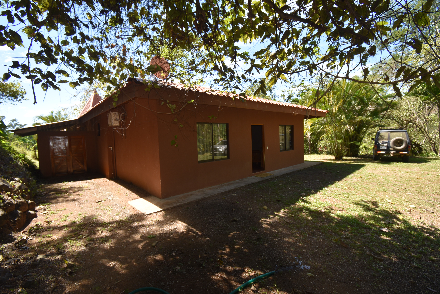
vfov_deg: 77.4
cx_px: 220
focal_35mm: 15
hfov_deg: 100.4
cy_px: 147
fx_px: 183
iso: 110
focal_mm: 10
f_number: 5
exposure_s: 1/200
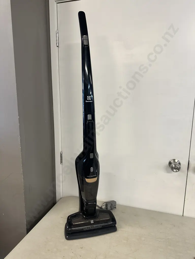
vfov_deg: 71.6
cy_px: 130
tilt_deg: -9.8
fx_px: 180
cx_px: 98
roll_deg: -0.3
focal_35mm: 24
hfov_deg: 56.8
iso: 160
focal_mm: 6.86
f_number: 1.78
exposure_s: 1/100
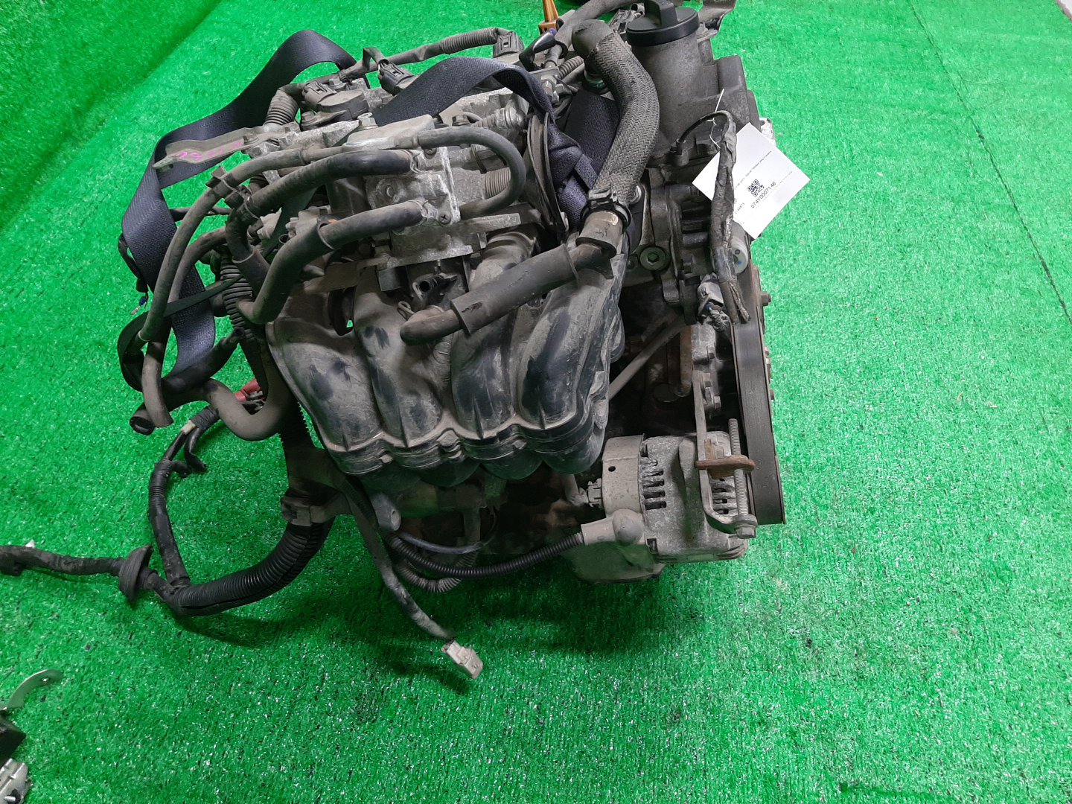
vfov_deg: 53.1
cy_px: 402
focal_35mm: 26
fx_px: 805
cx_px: 536
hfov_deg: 67.3
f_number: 1.7
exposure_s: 1/50
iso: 150
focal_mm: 3.93
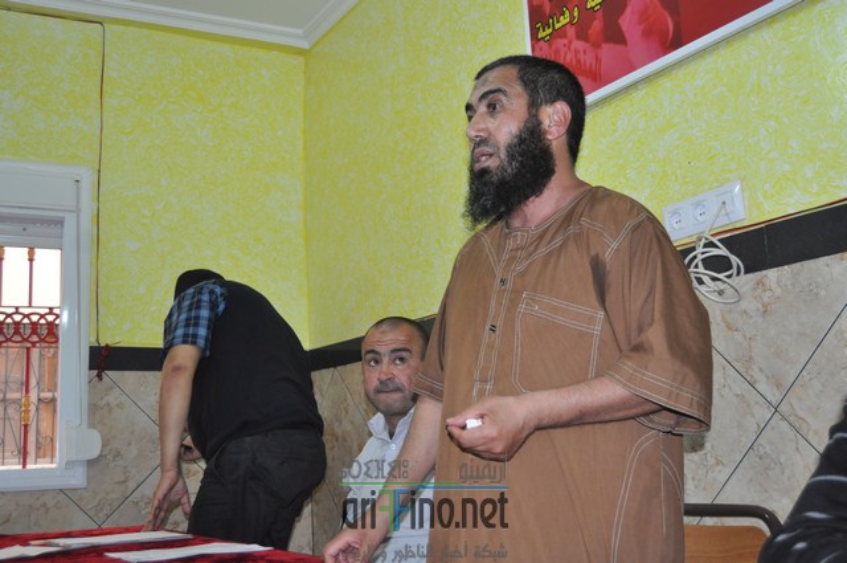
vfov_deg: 34.1
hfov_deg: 49.6
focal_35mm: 39
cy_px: 282
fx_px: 916
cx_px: 424
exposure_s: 1/60
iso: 800
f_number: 4
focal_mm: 26
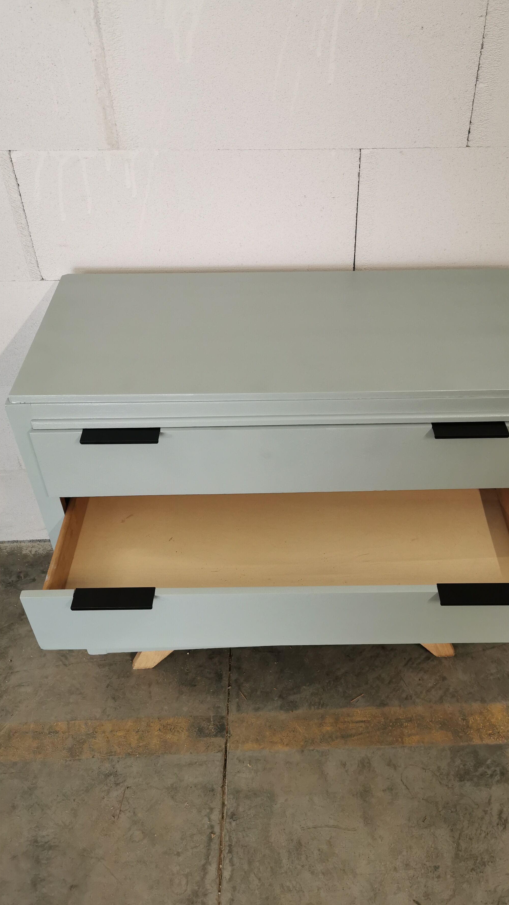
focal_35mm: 30
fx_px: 720
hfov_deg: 38.7
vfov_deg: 64.3
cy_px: 452
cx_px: 311
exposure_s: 1/50
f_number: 1.8
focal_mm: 5.58
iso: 160
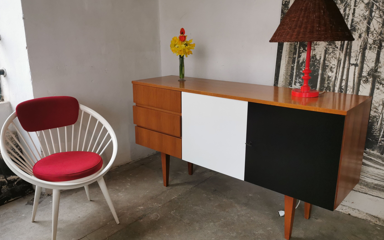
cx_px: 180
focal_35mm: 31
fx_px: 324
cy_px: 122
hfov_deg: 61.2
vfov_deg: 40.6
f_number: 1.6
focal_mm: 5.56
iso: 160
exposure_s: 1/60
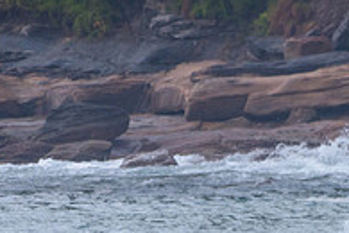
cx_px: 353
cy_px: 297
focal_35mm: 1823
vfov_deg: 0.8
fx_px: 17672
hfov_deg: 1.1
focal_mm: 500
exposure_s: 1/2000
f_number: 5.6
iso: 400
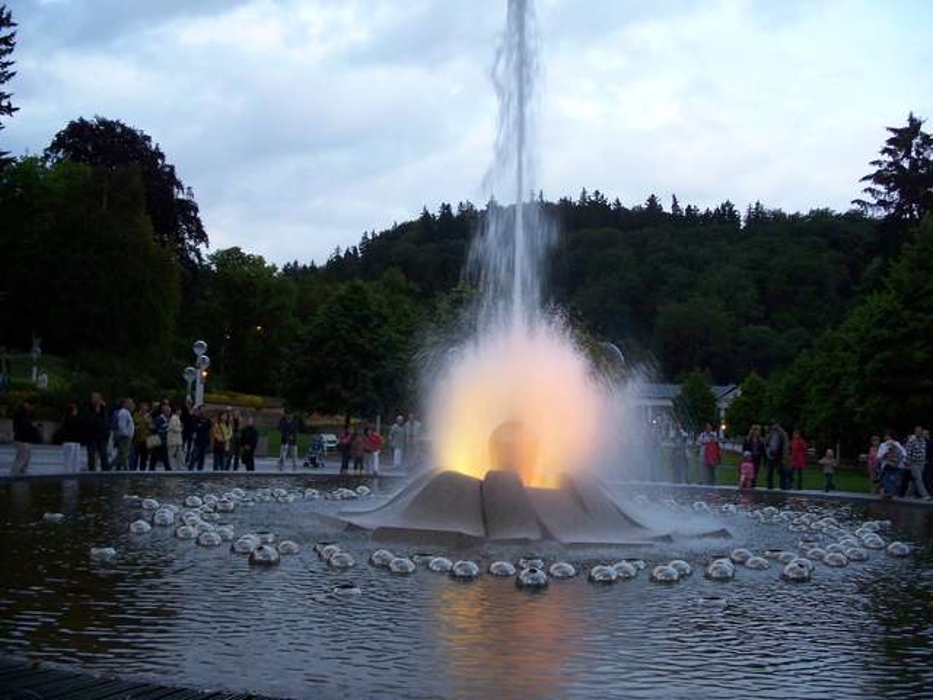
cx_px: 466
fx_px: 997
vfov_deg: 38.7
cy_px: 350
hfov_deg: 50.1
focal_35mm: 37
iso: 200
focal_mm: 7.8
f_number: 2.8
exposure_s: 1/30
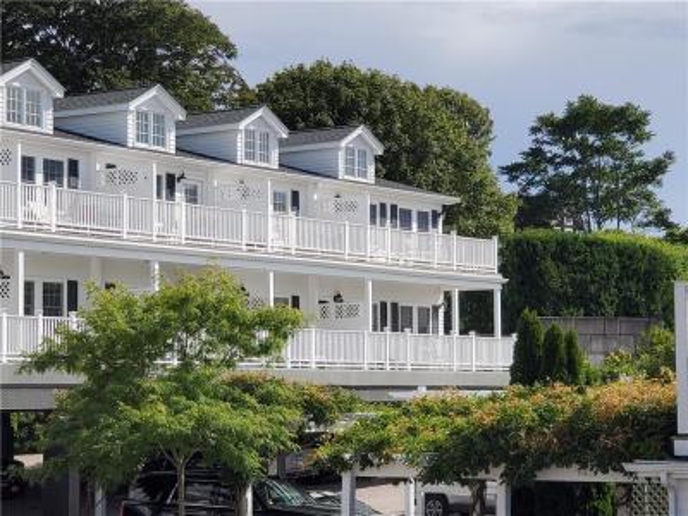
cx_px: 344
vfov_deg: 28.0
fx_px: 1034
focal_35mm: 52
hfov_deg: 36.8
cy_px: 258
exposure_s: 1/1064
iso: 50
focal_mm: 6
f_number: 2.4
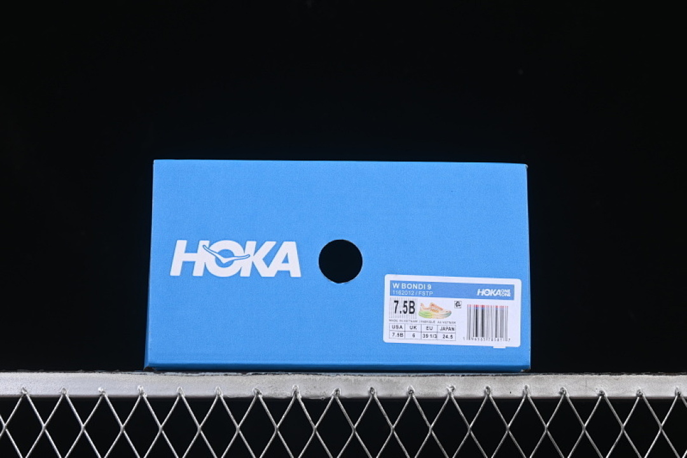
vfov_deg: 18.2
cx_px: 344
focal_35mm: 75
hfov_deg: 27.0
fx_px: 1431
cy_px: 229
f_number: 8
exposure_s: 1/80
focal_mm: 50
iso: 160
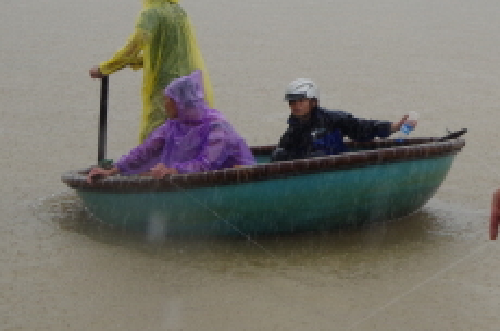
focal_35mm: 129
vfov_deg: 10.5
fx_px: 1787
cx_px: 572
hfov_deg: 15.4
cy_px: 39
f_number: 8
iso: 800
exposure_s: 1/400
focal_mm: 36
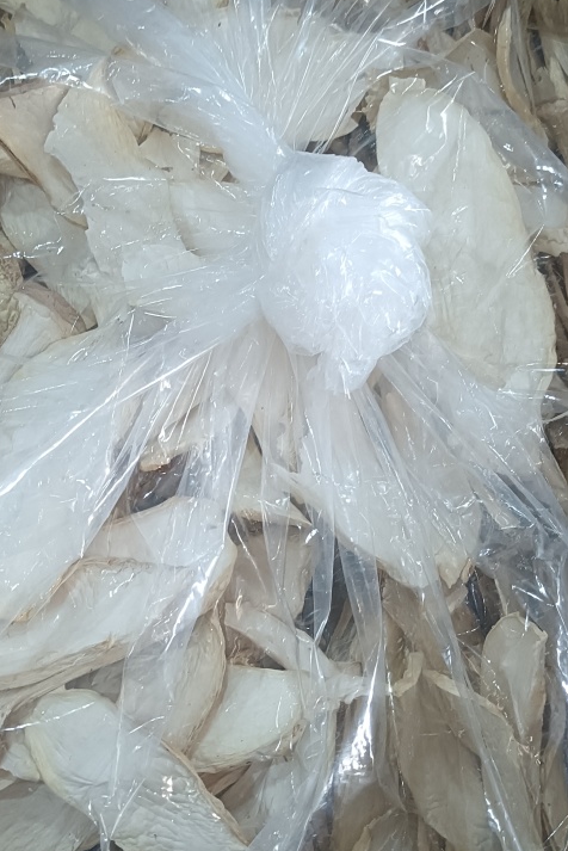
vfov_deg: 46.4
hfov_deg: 31.8
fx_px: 993
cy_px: 447
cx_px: 220
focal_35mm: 42
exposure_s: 1/50
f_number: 1.9
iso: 825
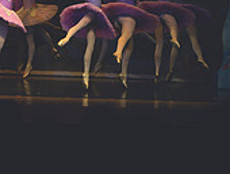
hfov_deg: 6.6
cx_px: -114
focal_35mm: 295
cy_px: -22
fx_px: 1963
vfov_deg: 5.0
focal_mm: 90
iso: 560
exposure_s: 1/500
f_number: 2.8
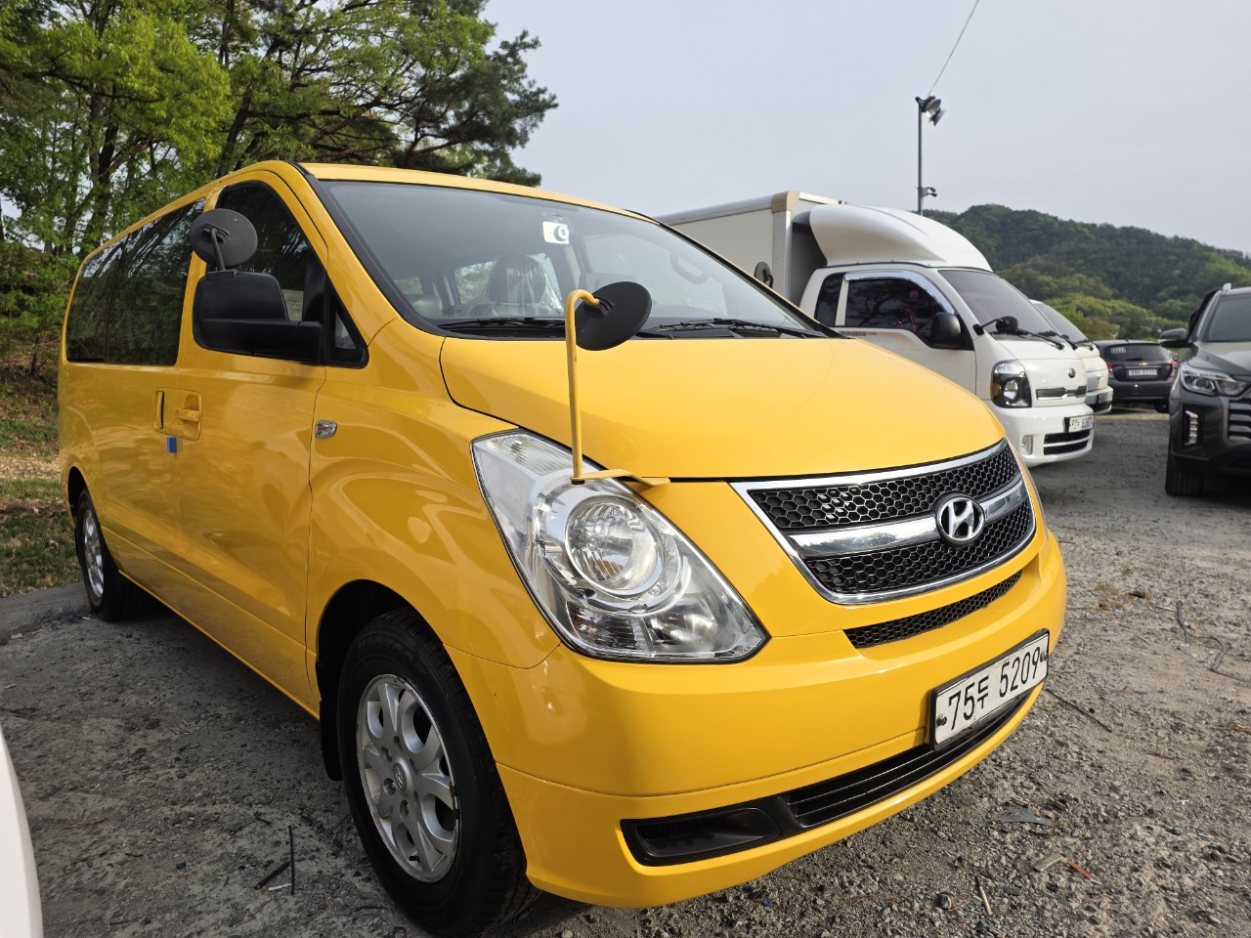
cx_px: 626
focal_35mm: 23
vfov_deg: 58.9
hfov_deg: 73.9
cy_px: 469
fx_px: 831
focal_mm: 6.25
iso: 80
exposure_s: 1/2693
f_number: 1.7
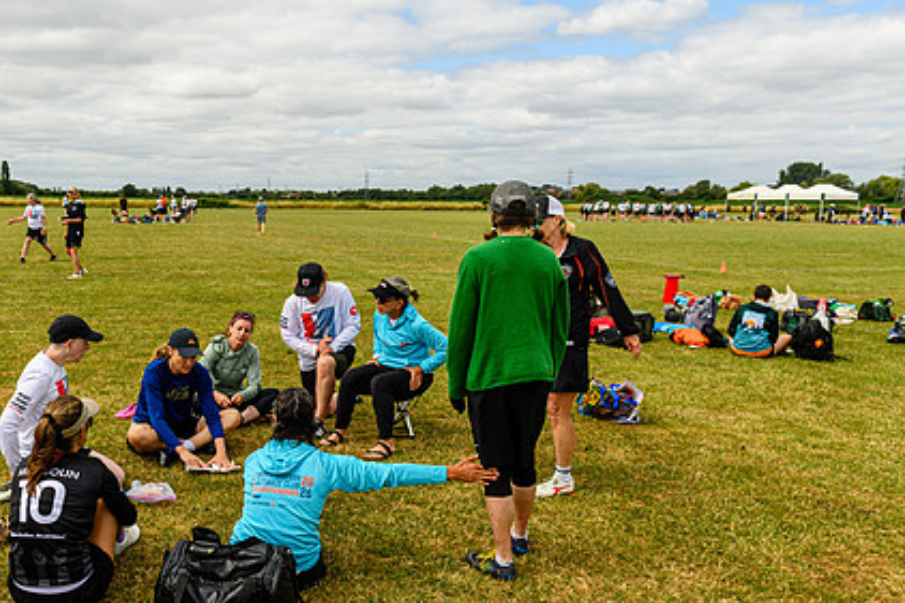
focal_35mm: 33
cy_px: 351
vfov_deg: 39.8
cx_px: 320
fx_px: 829
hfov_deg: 56.3
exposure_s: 1/800
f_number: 5.6
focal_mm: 24
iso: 110
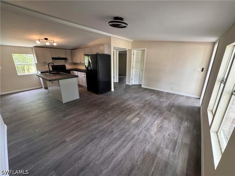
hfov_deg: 102.1
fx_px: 95
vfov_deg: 85.7
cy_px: 88
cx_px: 118
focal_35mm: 14
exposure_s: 1/73
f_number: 2.2
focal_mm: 2.22
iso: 320
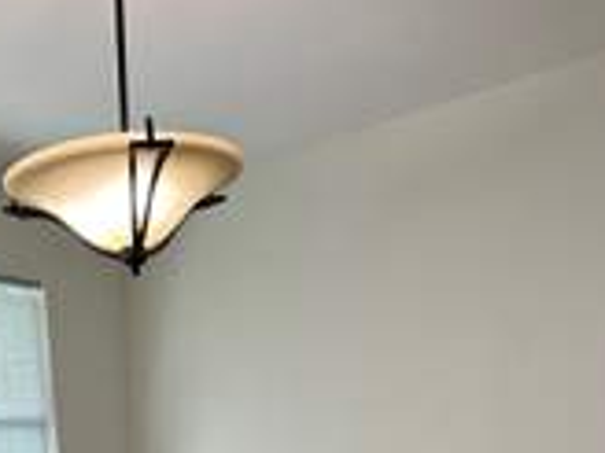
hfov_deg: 44.8
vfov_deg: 28.7
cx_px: 184
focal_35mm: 41
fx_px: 717
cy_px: 589
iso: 200
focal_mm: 2.22
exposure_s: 1/120
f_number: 2.2
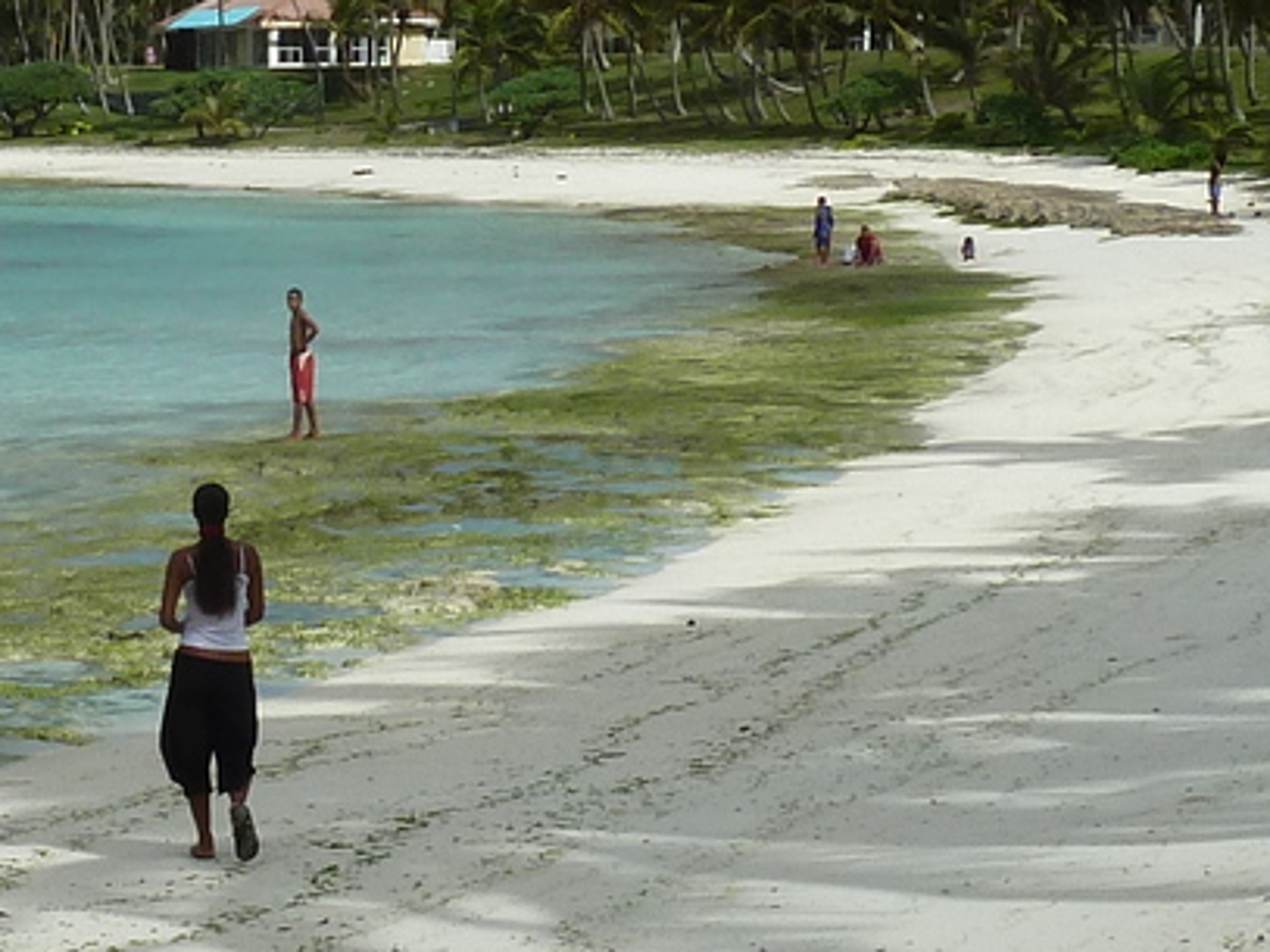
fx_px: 4181
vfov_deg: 13.0
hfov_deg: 16.9
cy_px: 278
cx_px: 22
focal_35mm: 114
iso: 80
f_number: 5.6
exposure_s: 1/800
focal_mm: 4.7
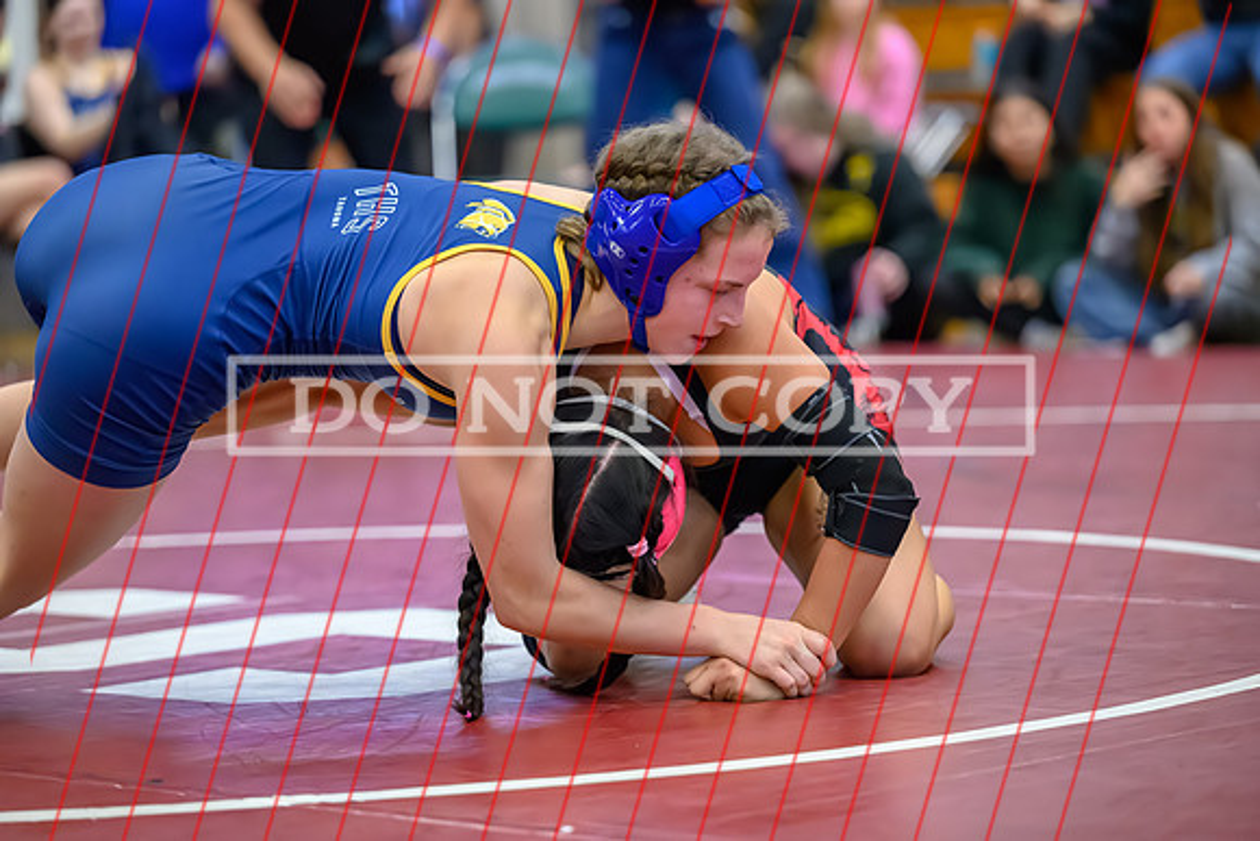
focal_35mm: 130
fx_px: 4551
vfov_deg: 10.6
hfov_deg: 15.8
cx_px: 630
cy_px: 420
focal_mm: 130
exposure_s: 1/500
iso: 10000
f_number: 2.8
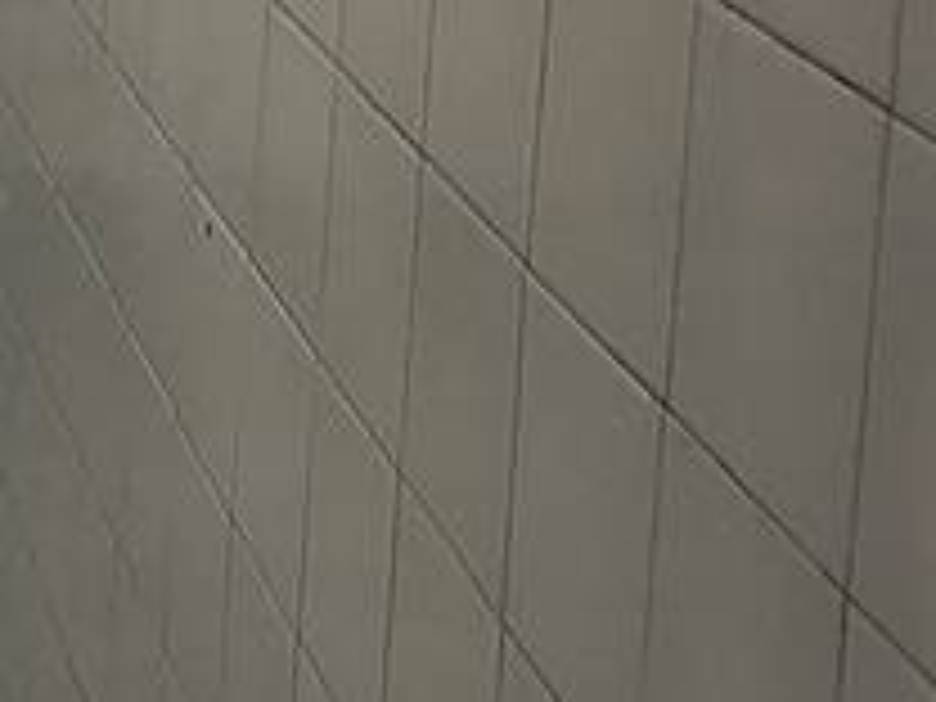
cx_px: -684
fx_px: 2244
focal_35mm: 83
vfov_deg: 16.1
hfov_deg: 18.9
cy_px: -378
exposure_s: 1/40
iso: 307
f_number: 2.2
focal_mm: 2.13
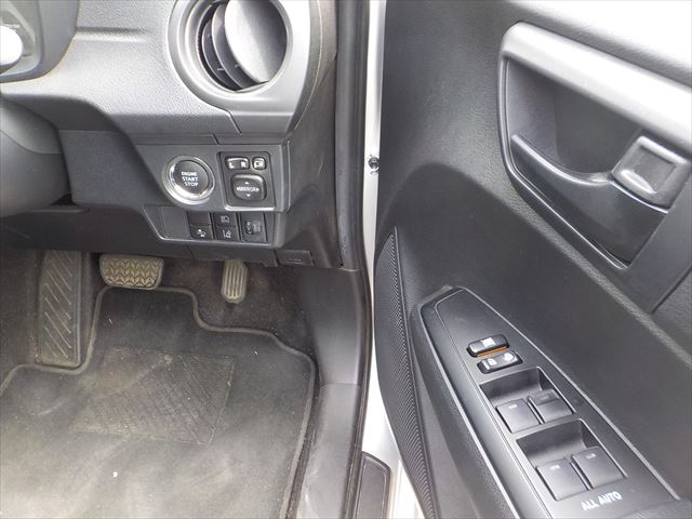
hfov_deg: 60.0
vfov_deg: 46.8
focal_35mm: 30
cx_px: 346
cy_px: 260
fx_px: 600
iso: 140
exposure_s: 1/30
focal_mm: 4.1
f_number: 3.3
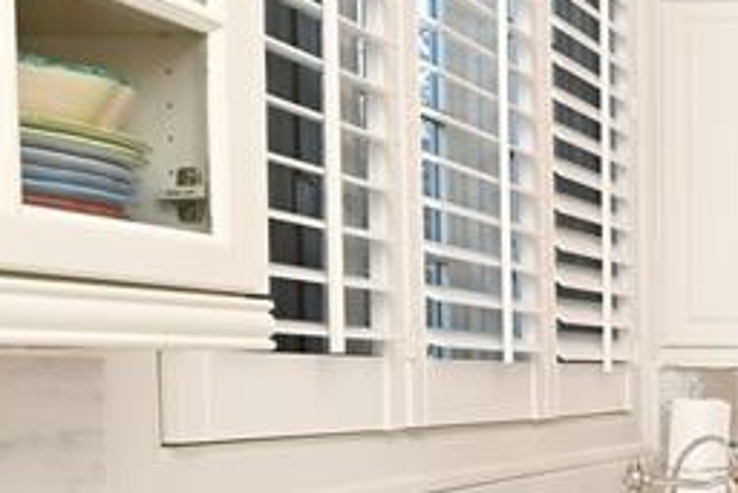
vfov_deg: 23.9
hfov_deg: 25.9
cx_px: 1121
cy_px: 392
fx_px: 1149
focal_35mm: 56
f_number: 10
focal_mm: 14
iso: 560
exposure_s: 1/60
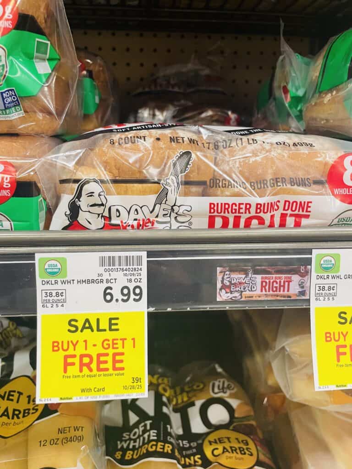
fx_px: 353
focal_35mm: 26
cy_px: 234
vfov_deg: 67.3
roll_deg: -0.6
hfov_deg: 53.1
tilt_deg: -15.4
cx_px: 176
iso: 160
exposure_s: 1/60
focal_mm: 4.2
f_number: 1.6
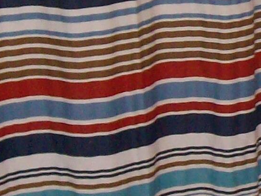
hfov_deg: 9.9
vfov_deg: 7.8
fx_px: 1439
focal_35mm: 191
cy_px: 54
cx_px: 441
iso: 200
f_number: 2.8
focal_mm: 5.8
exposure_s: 1/40
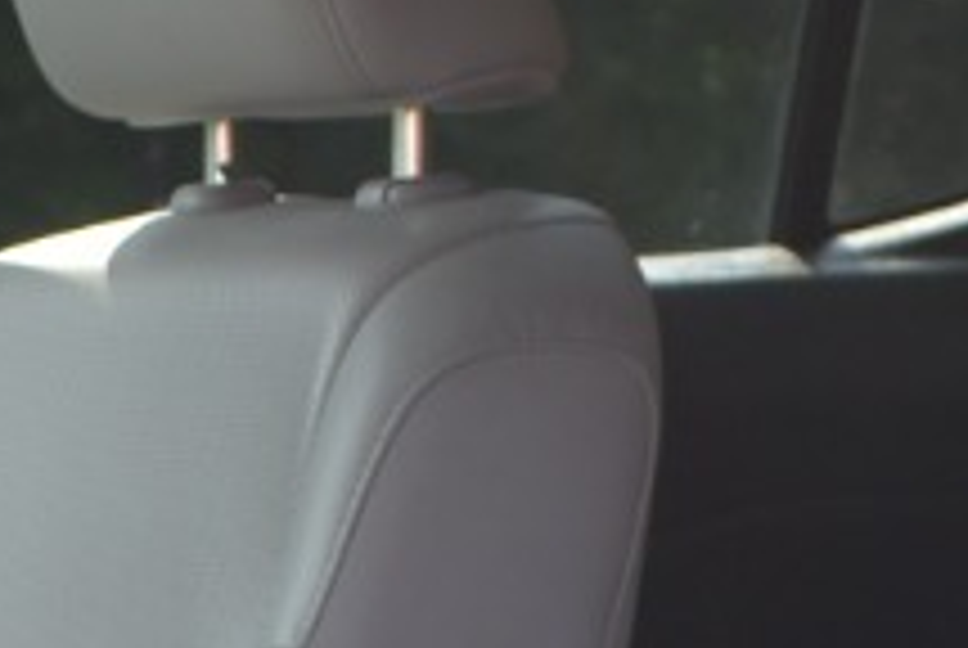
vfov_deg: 6.4
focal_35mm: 203
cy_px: 1755
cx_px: 232
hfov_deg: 10.1
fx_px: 5466
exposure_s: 1/125
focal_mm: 18
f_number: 3.5
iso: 100
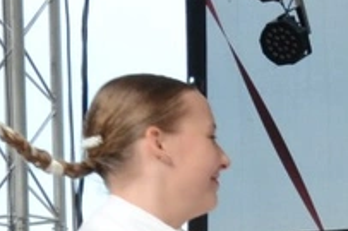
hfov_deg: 5.5
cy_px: 285
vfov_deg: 3.8
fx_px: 3516
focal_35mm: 364
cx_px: 717
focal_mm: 38
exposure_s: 1/350
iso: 800
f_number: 9.5
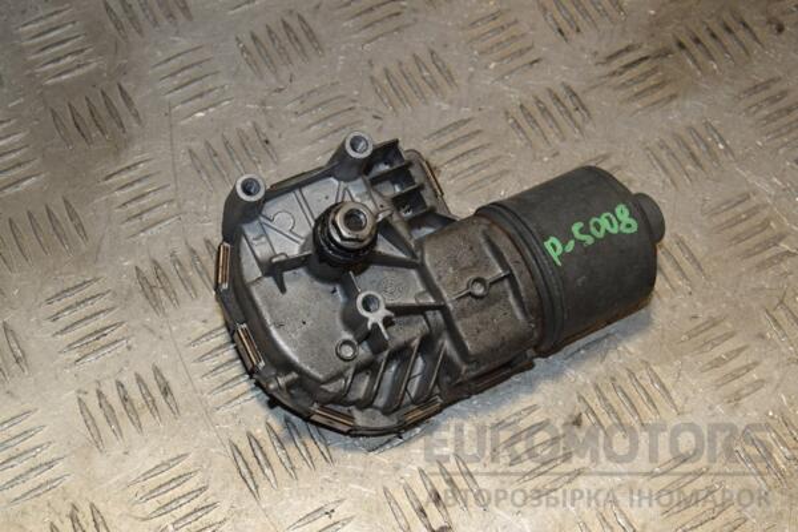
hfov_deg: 31.9
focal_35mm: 63
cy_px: 266
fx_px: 1396
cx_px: 399
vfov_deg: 21.6
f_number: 9
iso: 800
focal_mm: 42
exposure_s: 1/200
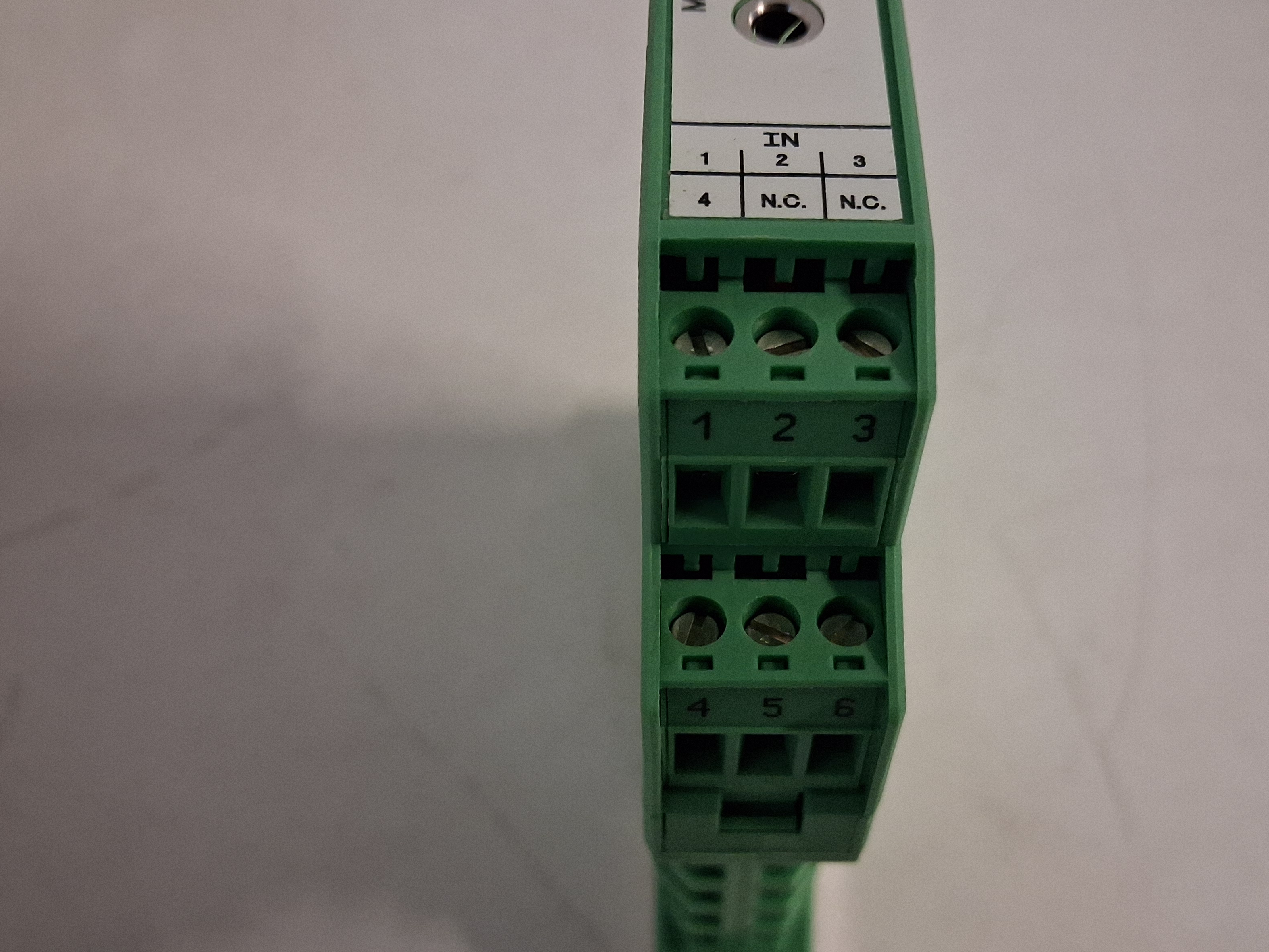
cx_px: 705
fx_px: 1283
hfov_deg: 52.5
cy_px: 531
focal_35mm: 35
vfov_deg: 40.6
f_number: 1.8
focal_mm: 4
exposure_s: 1/25
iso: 640
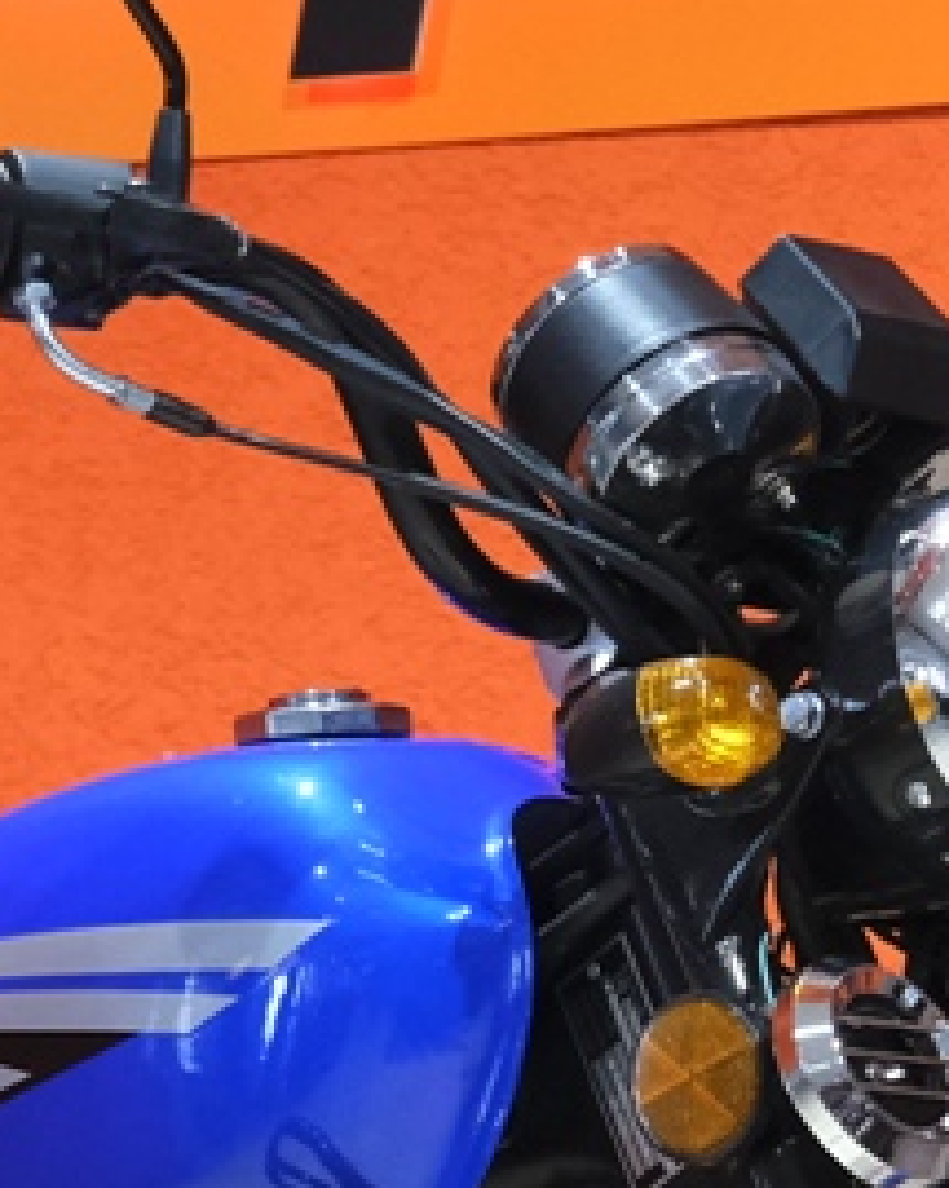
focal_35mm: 218
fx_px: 7658
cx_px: 362
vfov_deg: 8.8
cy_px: 1106
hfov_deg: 7.1
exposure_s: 1/100
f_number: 4
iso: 1600
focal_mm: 26
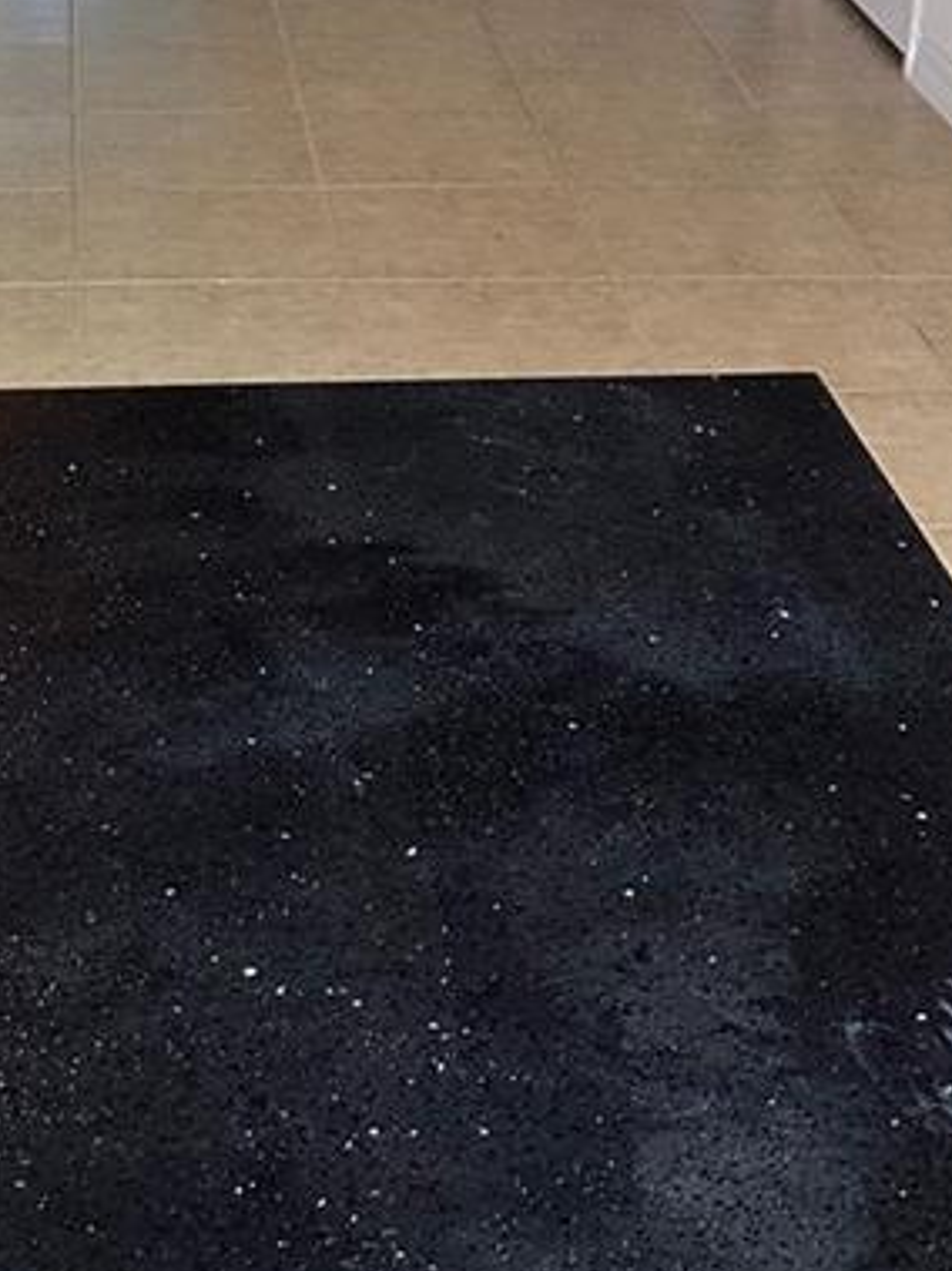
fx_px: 2788
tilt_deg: -19.0
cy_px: 114
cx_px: 151
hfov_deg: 19.1
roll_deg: +0.7
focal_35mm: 76
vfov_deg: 24.9
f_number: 1.78
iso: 250
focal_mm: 6.86
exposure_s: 1/60
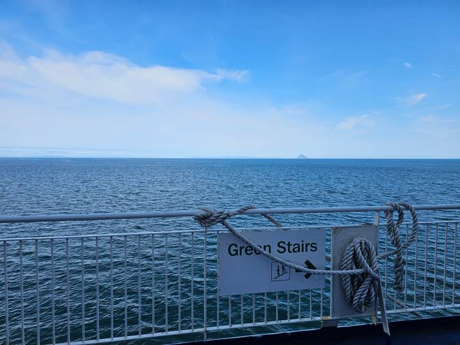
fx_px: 306
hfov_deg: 73.9
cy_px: 172
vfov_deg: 58.9
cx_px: 230
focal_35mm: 23
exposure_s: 1/1038
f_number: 1.7
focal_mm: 6.3
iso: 10
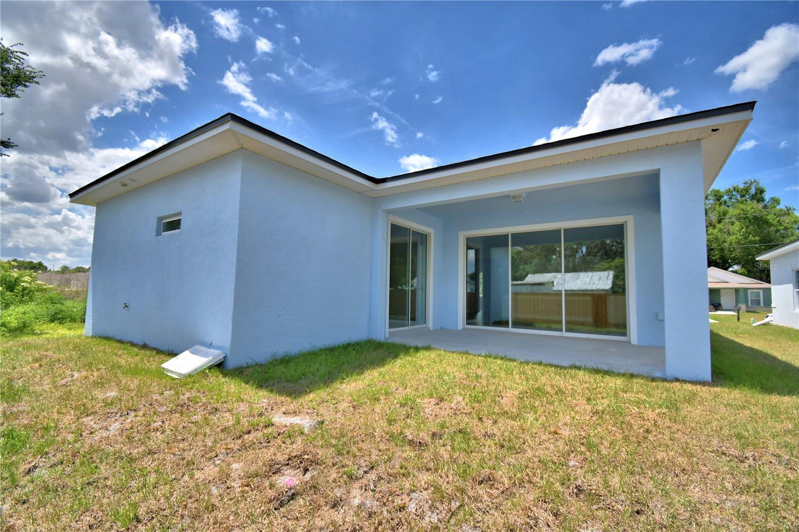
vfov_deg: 77.3
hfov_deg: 100.4
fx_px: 333
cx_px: 400
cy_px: 266
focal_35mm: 15
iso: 100
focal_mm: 10
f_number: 4.5
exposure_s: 1/1250
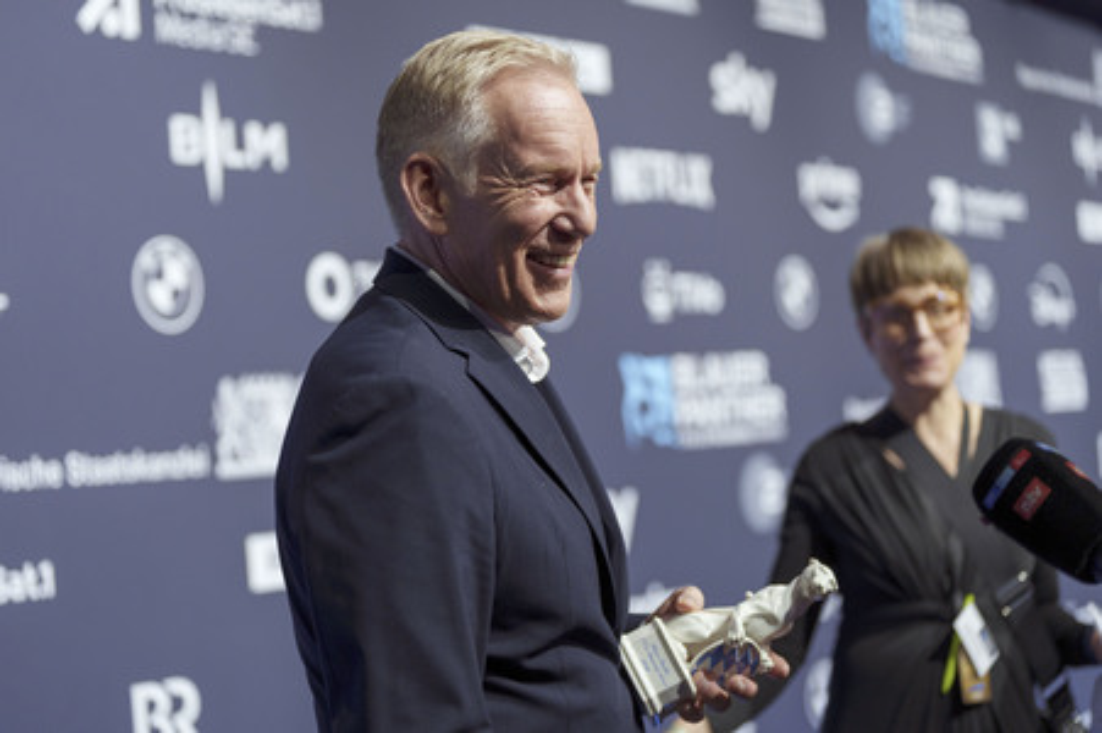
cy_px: 366
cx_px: 551
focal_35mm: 70
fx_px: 2141
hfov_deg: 28.9
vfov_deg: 19.4
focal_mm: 70
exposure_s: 1/400
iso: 800
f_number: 2.8
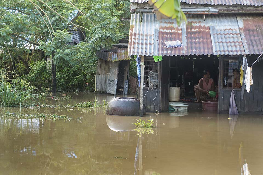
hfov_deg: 28.9
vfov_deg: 19.4
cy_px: 88
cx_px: 132
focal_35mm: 70
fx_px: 511
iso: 800
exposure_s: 1/50
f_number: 5.6
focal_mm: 70
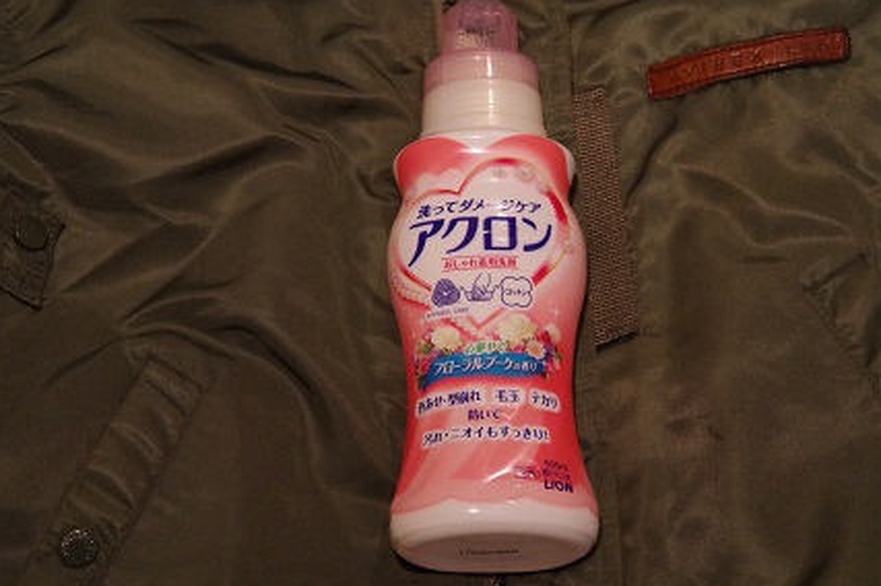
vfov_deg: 11.1
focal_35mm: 123
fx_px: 3008
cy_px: 292
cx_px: 477
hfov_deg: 16.7
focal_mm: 105
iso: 6400
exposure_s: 1/125
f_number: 6.3
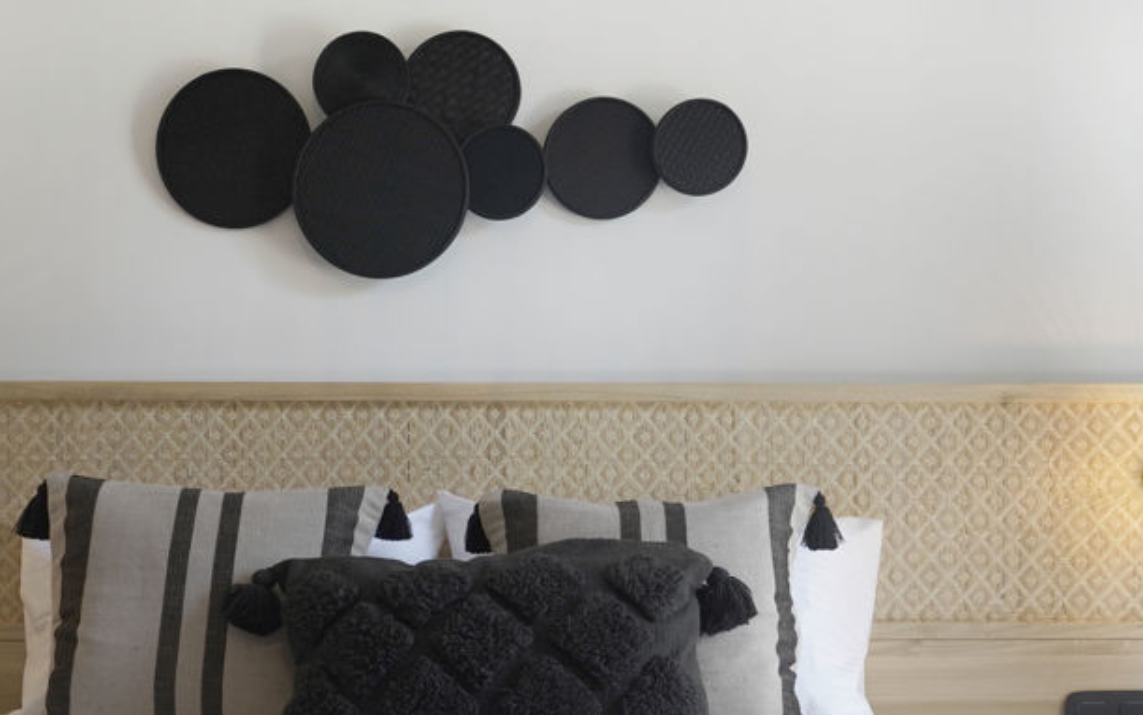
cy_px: 565
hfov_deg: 47.9
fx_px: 1277
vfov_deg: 30.5
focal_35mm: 41
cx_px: 458
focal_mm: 24
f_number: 4
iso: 500
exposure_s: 1/160
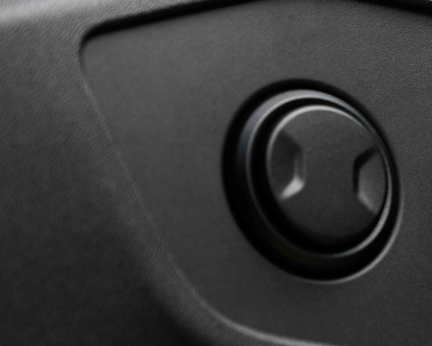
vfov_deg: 8.3
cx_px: 519
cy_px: 231
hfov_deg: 10.2
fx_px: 2391
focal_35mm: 187
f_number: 4
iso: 800
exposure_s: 1/800
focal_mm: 70
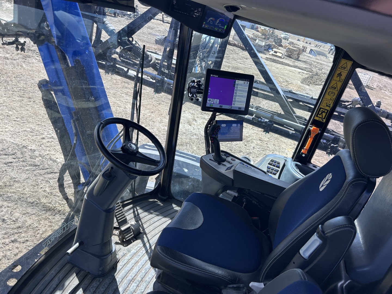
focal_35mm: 26
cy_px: 147
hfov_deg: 67.3
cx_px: 196
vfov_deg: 53.1
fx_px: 294
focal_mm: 5.7
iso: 50
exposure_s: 1/1112
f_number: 1.5
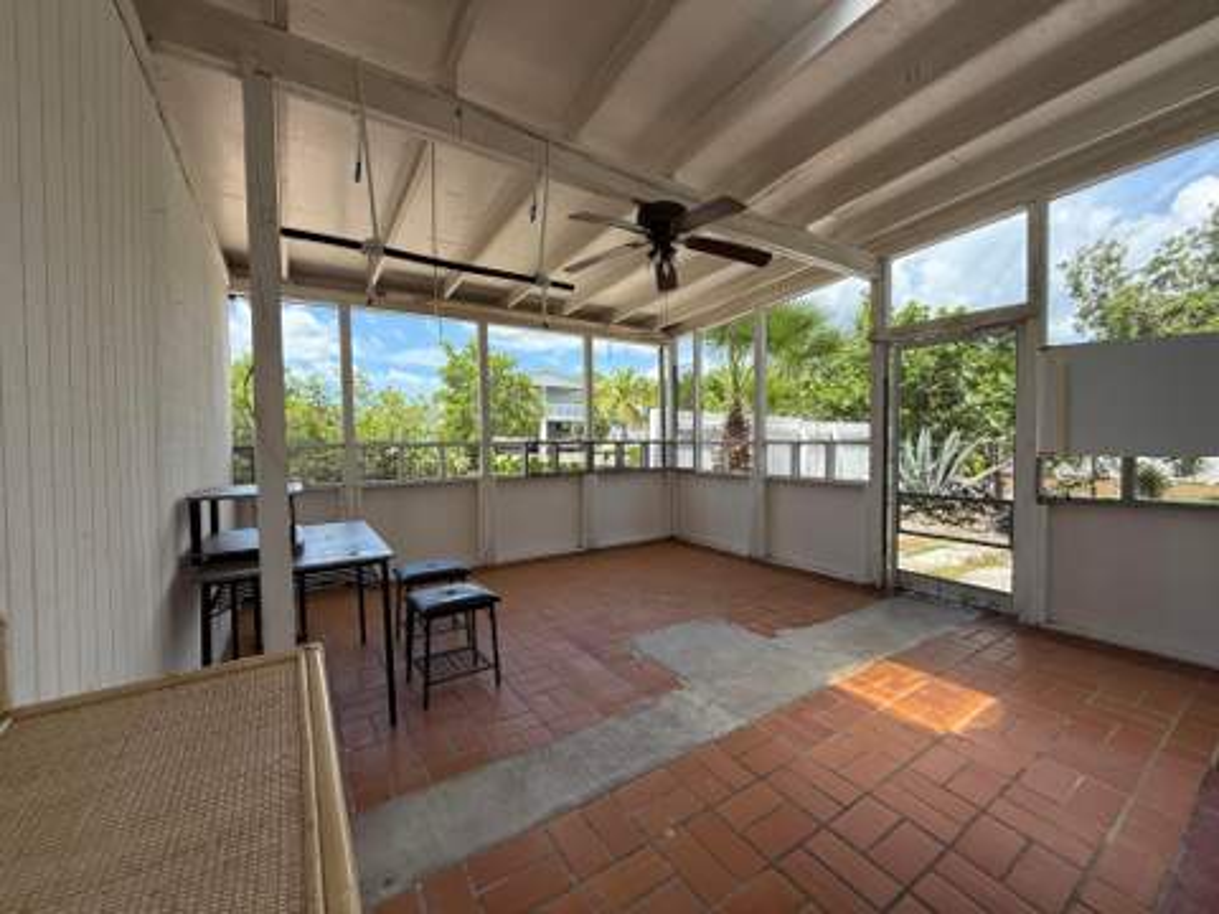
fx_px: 493
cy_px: 457
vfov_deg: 85.7
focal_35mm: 14
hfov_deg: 102.1
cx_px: 610
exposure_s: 1/625
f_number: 2.2
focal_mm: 2.22
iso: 64
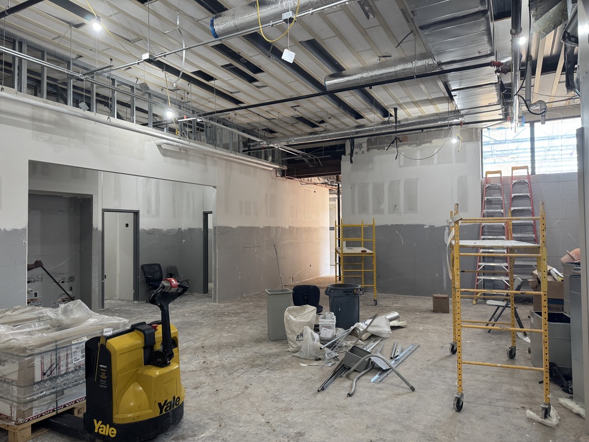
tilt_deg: +1.0
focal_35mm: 24
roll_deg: +1.2
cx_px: 294
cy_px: 221
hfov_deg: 71.6
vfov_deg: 56.8
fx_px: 408
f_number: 1.78
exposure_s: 1/60
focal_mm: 6.76
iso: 200
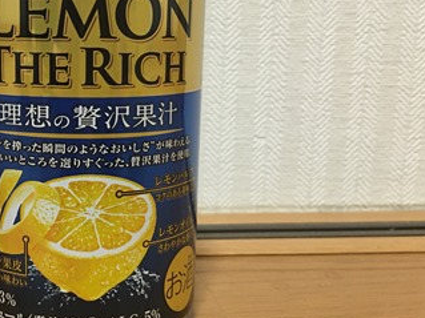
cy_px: 148
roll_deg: -0.4
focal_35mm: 55
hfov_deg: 33.9
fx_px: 675
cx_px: 87
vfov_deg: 26.5
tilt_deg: -11.8
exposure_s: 1/24
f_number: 2.2
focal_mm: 4.15
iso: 200
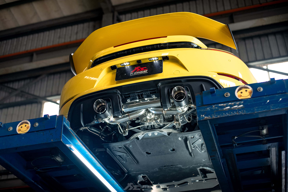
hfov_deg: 39.6
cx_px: 144
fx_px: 400
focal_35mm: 50
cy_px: 96
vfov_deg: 27.0
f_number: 2.5
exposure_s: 1/125
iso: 2000
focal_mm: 50
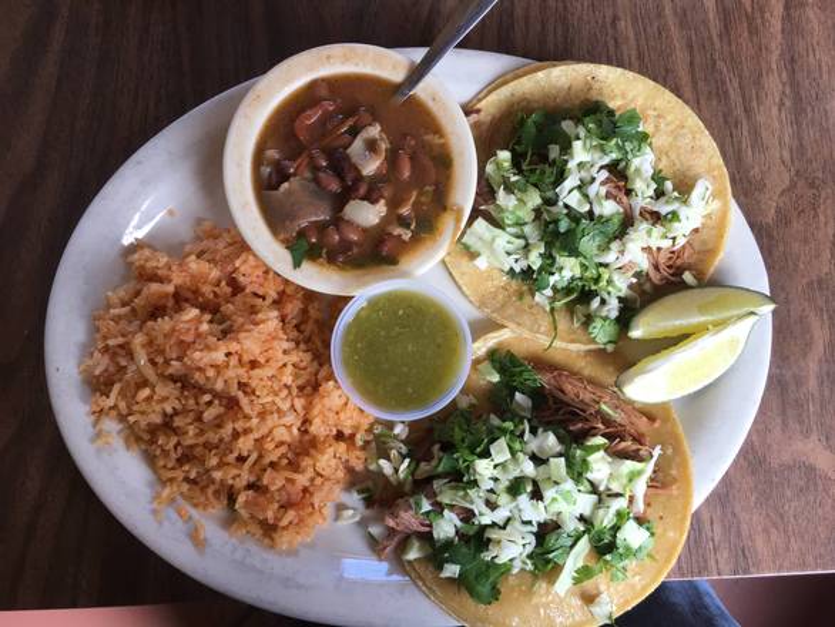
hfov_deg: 61.6
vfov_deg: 48.3
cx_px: 418
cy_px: 314
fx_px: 700
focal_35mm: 29
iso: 32
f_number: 2.2
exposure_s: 1/60
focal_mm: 4.15
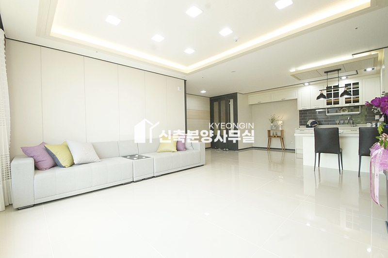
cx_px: 194
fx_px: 162
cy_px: 129
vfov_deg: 77.2
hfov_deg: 100.4
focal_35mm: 15
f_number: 9
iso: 1600
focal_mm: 10
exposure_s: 1/60
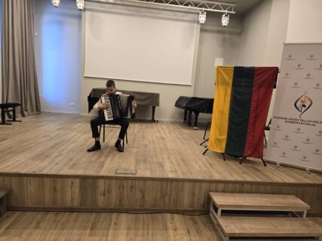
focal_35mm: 23
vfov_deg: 58.9
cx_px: 161
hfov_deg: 73.9
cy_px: 120
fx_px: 214
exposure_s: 1/54.9
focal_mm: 6.3
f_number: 1.7
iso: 160
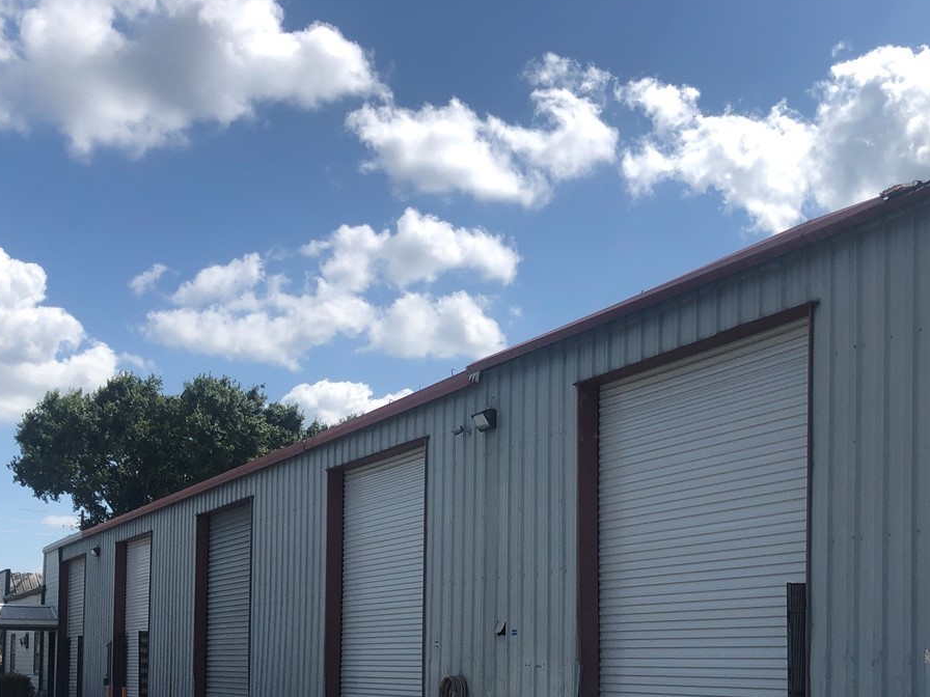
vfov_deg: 28.2
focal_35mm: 50
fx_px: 1343
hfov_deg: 38.2
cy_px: 607
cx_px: 484
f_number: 1.8
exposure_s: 1/2525
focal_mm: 3.99
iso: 20
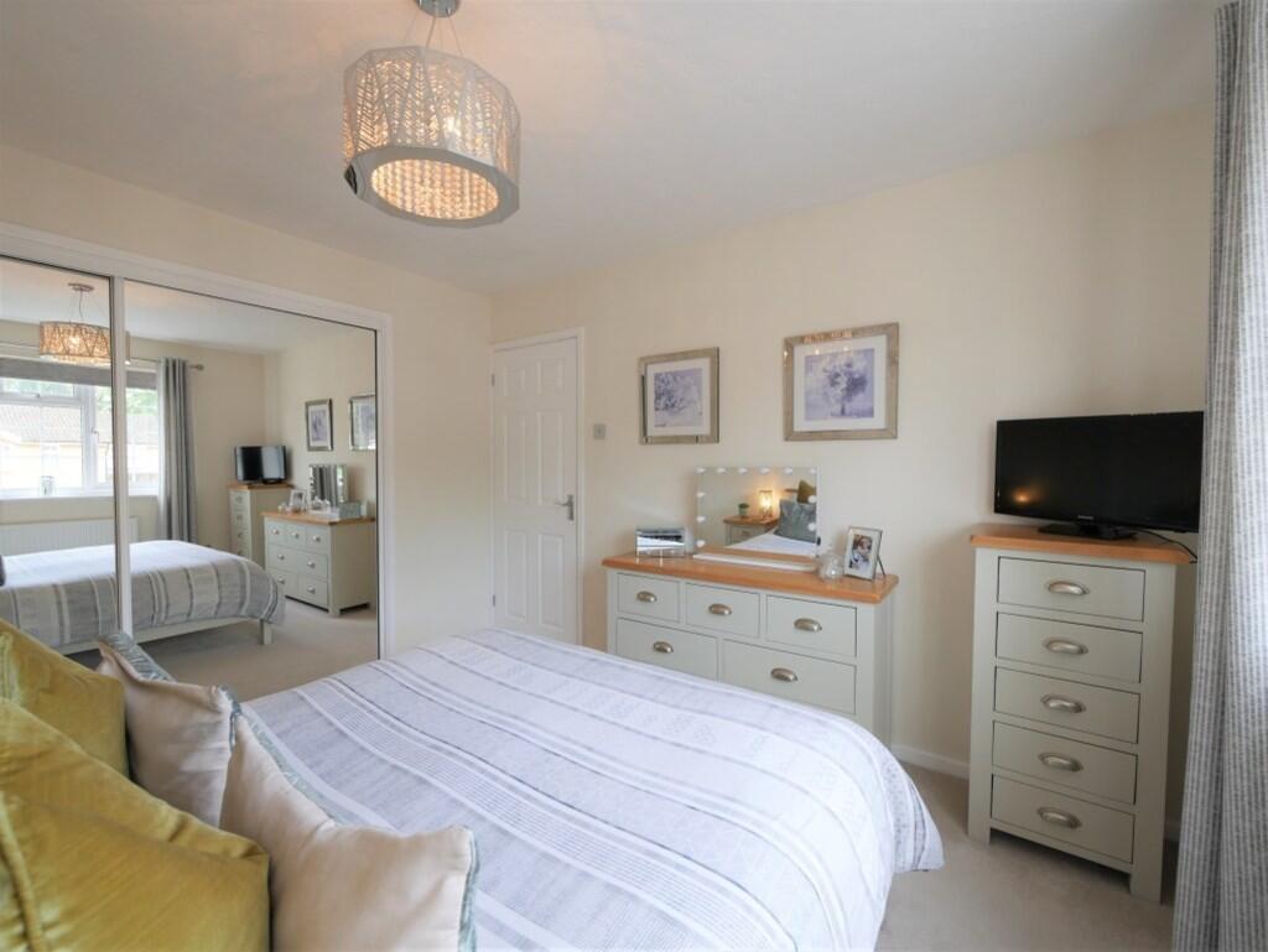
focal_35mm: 14
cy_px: 476
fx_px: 513
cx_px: 634
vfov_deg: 85.7
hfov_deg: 102.0
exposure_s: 1/60
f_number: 4
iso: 200
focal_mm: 7
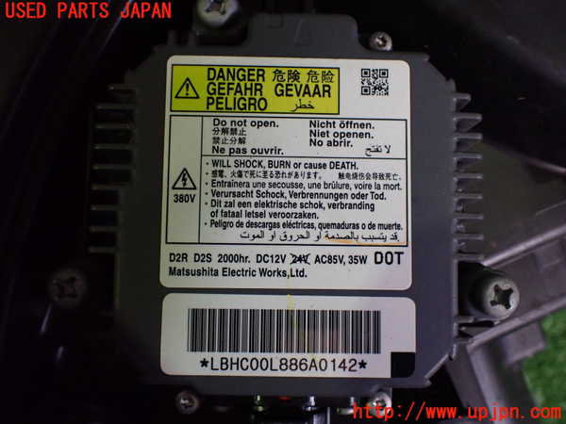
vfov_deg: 46.8
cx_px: 283
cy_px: 212
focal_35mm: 30
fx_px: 491
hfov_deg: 60.0
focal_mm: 5.4
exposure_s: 1/125
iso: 800
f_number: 2.3
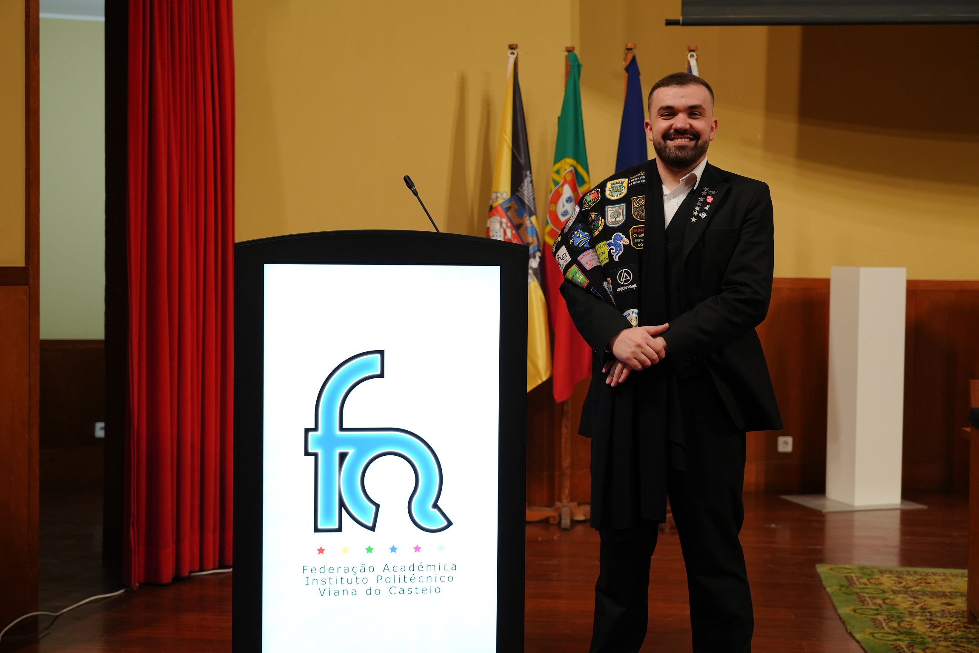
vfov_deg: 25.1
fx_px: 1468
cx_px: 490
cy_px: 326
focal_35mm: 54
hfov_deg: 36.9
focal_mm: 54
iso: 1600
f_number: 4
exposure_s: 1/125
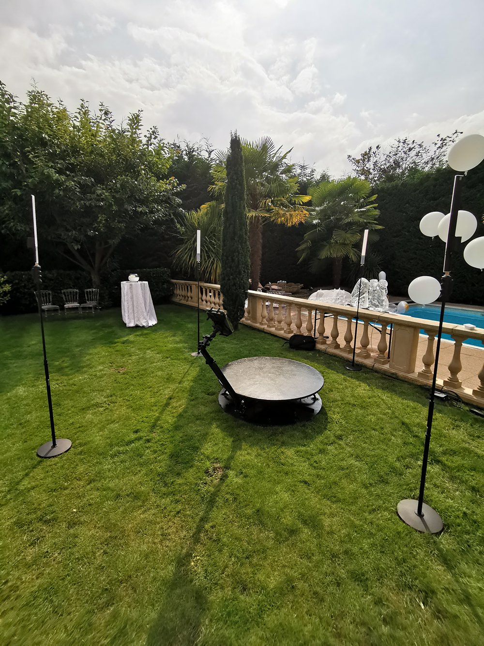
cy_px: 323
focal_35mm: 16
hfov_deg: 78.1
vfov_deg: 94.5
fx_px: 298
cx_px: 242
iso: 50
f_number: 2.2
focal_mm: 2.35
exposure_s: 1/3367
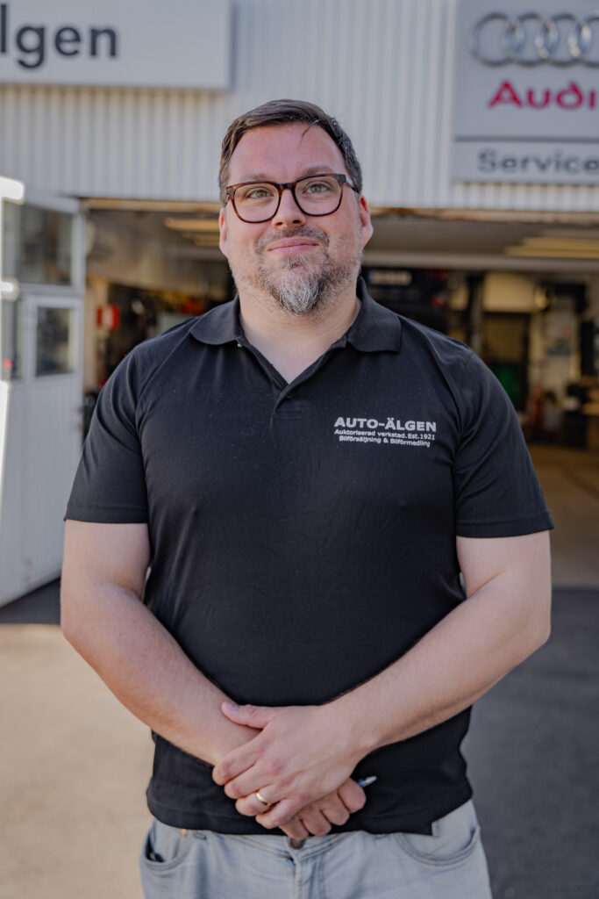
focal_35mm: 46
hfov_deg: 29.3
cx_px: 300
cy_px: 450
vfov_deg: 42.7
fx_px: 1148
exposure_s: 1/160
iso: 100
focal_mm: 46
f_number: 3.2
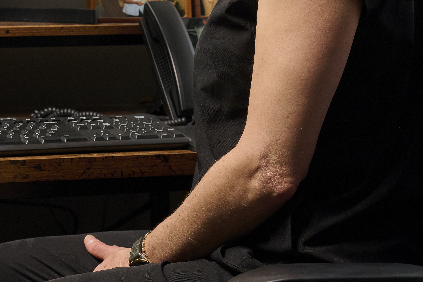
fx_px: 1798
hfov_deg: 13.2
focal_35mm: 153
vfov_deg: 8.8
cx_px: -46
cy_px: -80
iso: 400
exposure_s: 1/25
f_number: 5.6
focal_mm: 52
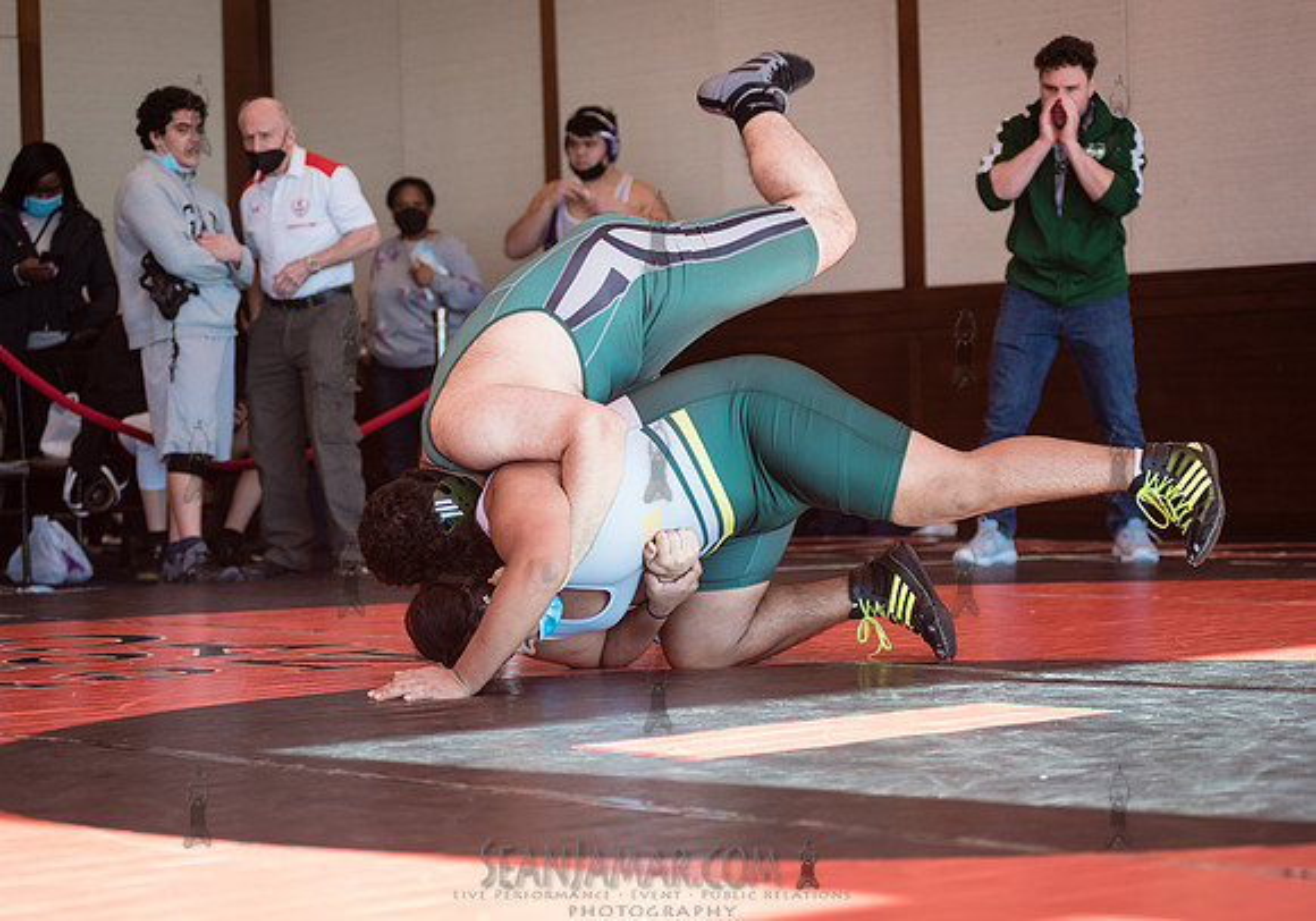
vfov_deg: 15.3
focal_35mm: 92
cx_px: 547
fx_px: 3418
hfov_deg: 21.8
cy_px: 513
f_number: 3.5
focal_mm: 80
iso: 400
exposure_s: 1/400
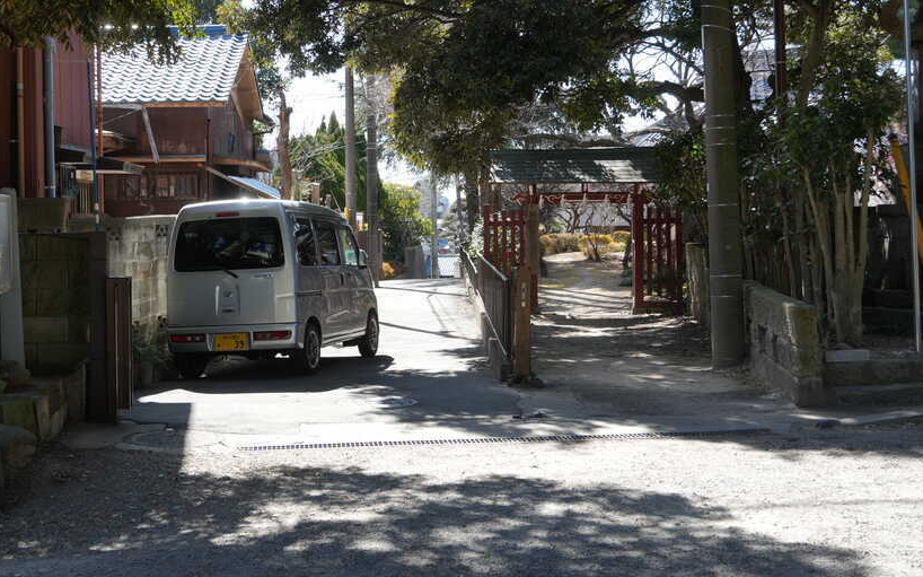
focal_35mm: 52
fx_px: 1299
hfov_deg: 39.0
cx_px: 376
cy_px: 212
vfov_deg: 25.0
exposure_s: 1/100
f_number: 5.6
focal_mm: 27
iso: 100
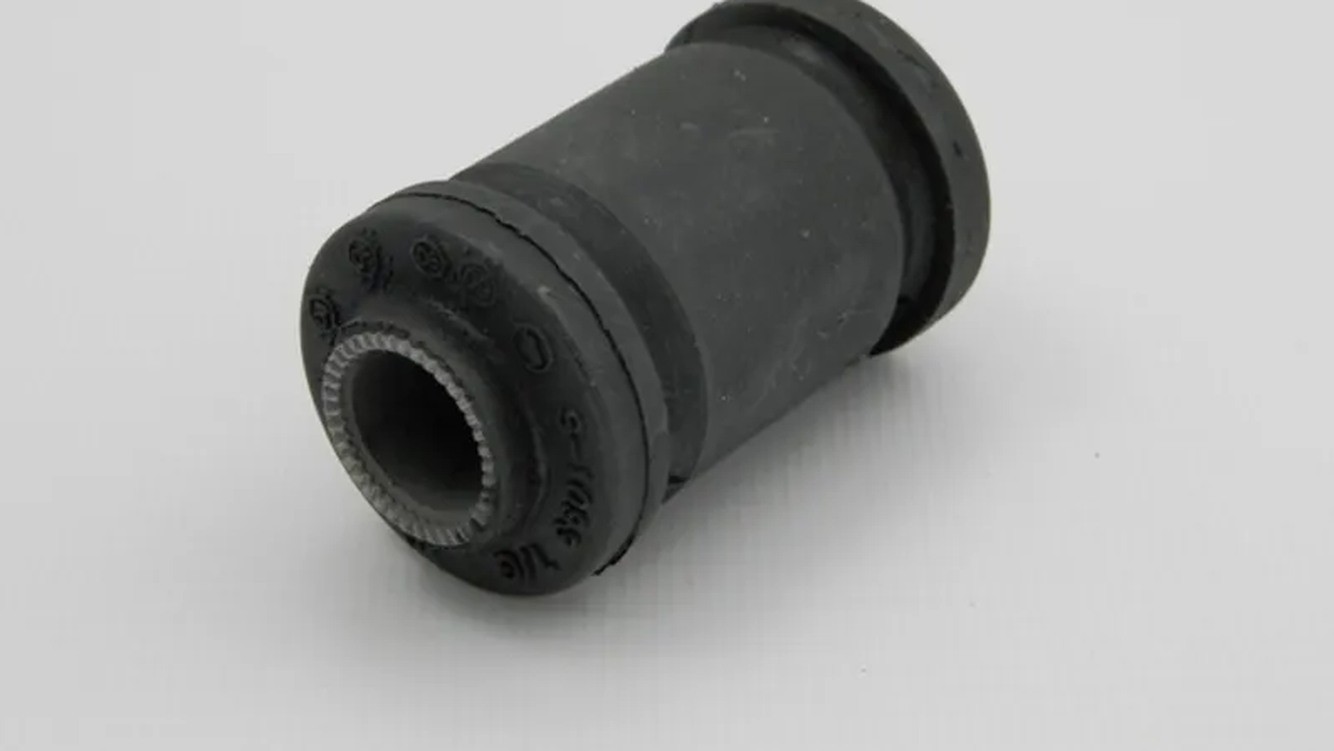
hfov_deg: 23.7
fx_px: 3184
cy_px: 307
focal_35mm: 90
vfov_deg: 13.4
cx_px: 670
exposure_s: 1/125
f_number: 4.2
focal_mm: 14.6
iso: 200
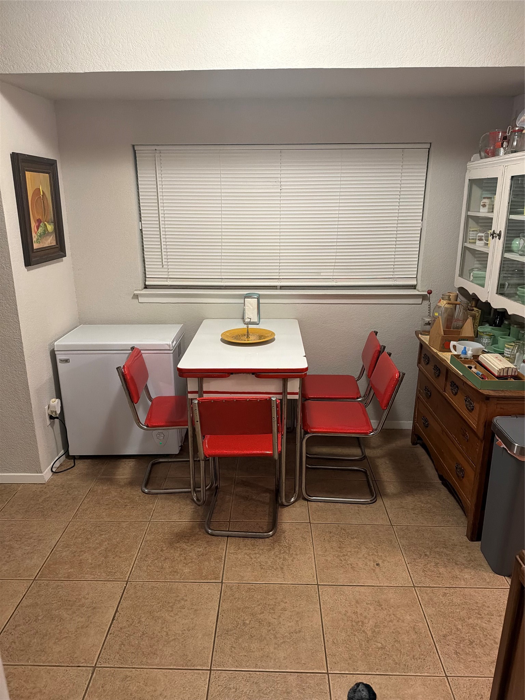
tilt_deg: -16.7
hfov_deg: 56.8
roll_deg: -0.1
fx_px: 485
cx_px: 262
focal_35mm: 24
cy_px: 350
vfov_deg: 71.6
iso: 500
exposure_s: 1/60
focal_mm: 6.76
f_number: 1.78
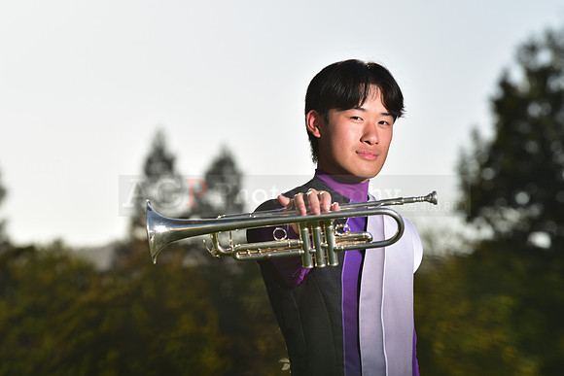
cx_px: 282
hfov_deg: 10.3
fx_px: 3134
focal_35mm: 200
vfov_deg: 6.9
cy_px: 188
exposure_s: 1/250
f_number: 7.1
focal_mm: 200
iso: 64
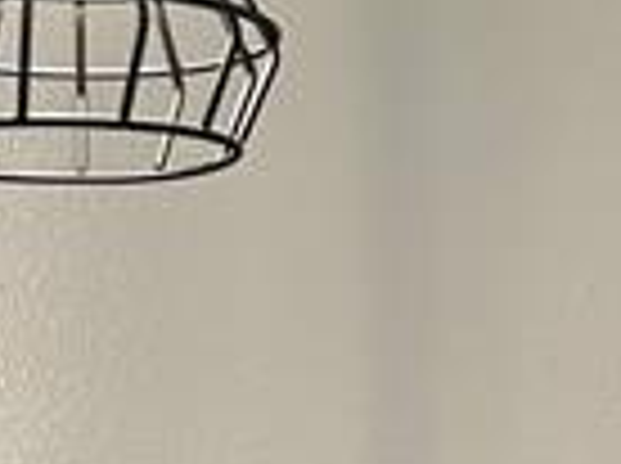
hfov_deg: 13.3
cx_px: -90
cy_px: 680
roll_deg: -1.3
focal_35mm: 145
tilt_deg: -2.7
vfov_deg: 9.9
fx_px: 2597
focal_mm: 5.7
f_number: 1.5
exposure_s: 1/60
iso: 80
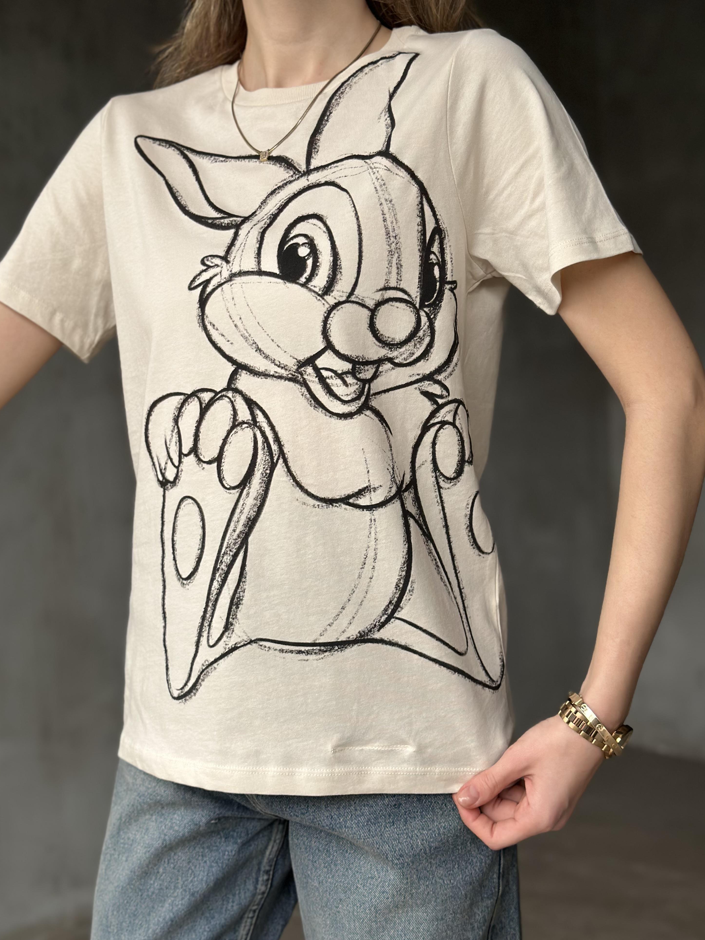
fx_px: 1358
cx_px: 345
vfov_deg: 38.2
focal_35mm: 50
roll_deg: +0.9
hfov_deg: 29.1
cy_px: 458
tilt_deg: -3.0
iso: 125
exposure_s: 1/110
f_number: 1.78
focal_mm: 6.86
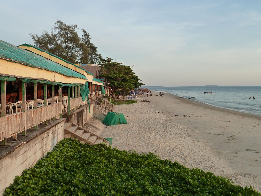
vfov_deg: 34.3
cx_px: 130
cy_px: 98
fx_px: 317
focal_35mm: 42
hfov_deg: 44.8
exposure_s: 1/160
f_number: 4
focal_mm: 6.9
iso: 125
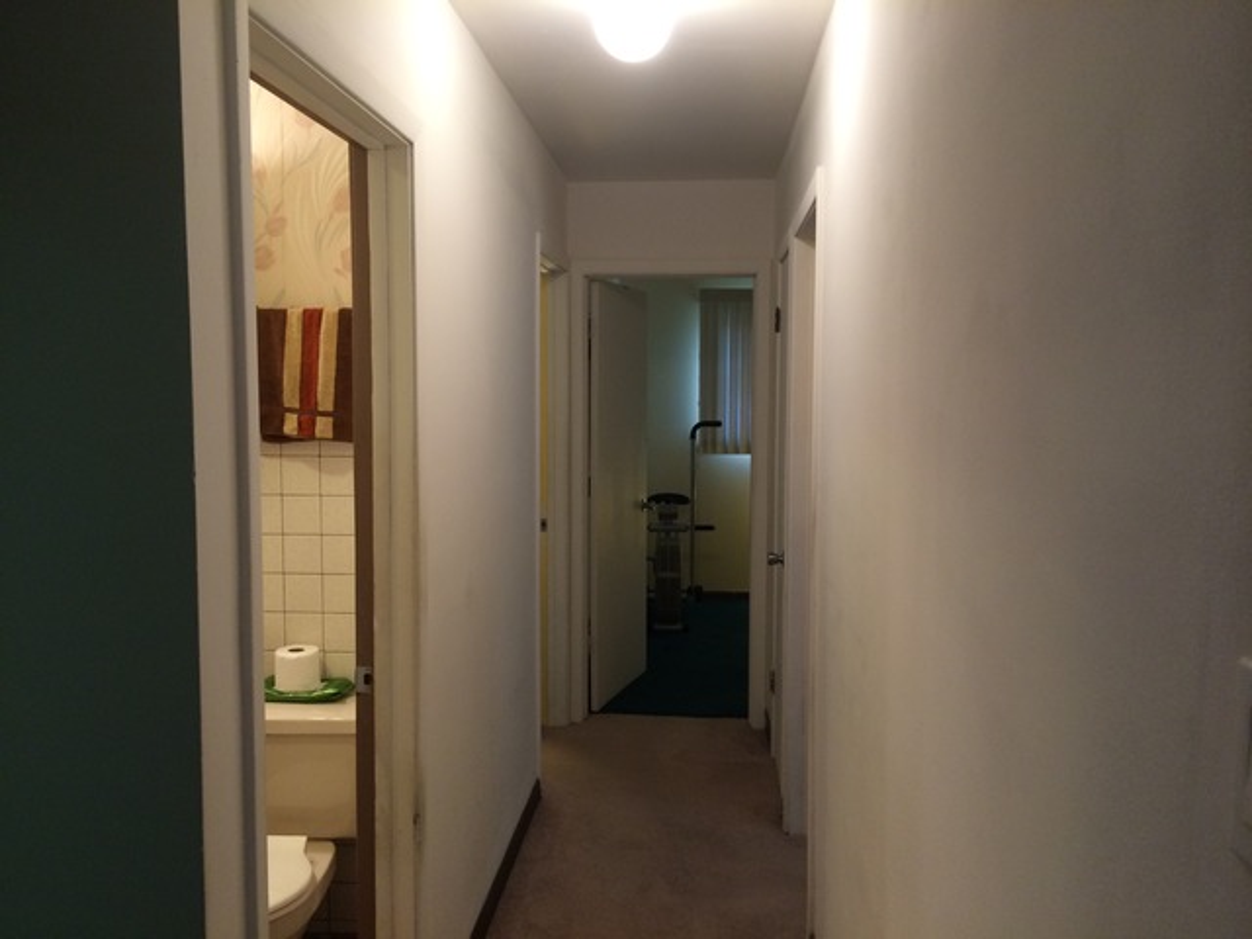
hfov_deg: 60.0
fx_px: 1085
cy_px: 470
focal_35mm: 30
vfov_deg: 46.8
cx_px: 626
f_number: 2.2
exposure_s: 1/30
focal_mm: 4.12
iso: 125
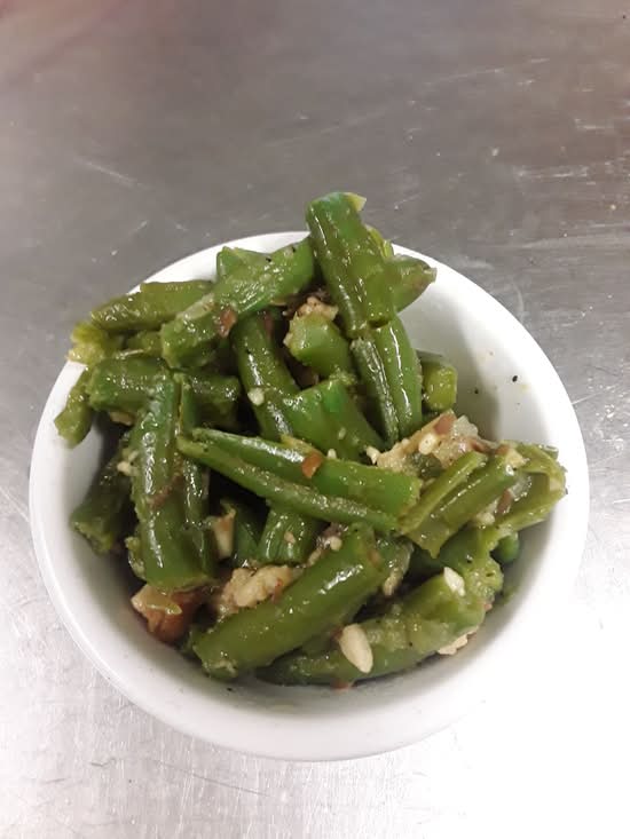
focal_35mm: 27
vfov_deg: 65.3
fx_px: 655
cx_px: 315
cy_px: 420
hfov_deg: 51.4
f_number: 1.9
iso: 200
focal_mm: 2.91
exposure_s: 1/15
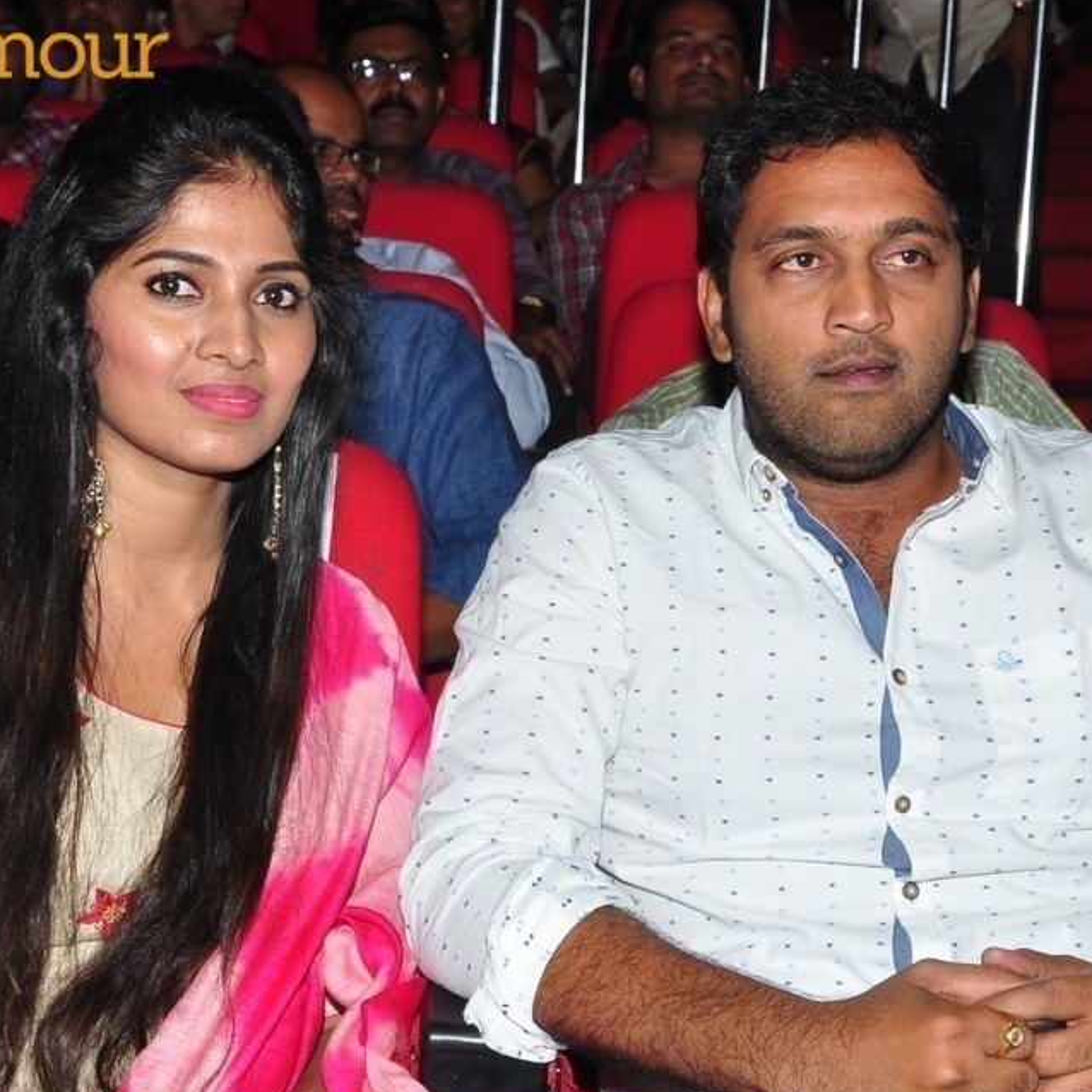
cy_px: 674
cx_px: 601
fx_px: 3248
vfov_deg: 19.1
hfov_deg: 19.1
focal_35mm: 91
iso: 400
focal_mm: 38
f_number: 11
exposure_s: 1/125
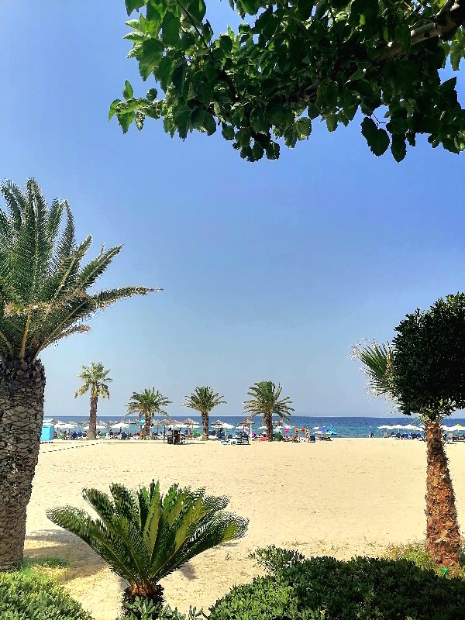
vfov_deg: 65.3
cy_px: 310
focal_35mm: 27
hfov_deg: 51.4
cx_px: 232
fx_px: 484
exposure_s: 1/2000
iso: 50
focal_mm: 5.3
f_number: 1.8
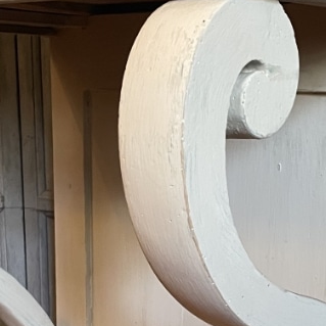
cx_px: 169
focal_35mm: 87
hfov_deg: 19.9
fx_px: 927
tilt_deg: -10.6
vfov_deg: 19.7
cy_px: 262
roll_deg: +1.8
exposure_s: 1/50
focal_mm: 4.2
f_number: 1.6
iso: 500
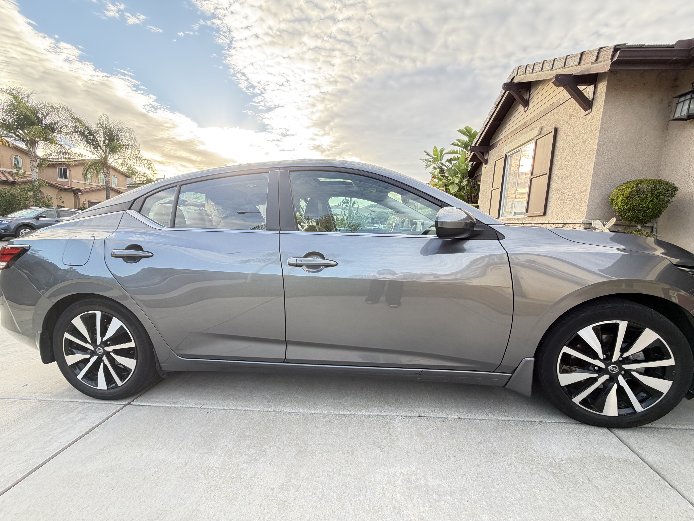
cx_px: 347
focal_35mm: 14
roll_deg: -2.4
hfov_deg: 102.1
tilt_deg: -7.4
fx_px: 281
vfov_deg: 85.7
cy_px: 260
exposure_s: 1/121
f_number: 2.2
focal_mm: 2.22
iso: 80
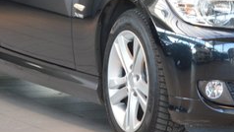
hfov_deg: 9.7
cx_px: 220
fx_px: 1365
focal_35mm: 220
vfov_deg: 5.5
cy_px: -8
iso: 400
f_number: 5
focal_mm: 52
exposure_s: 1/40
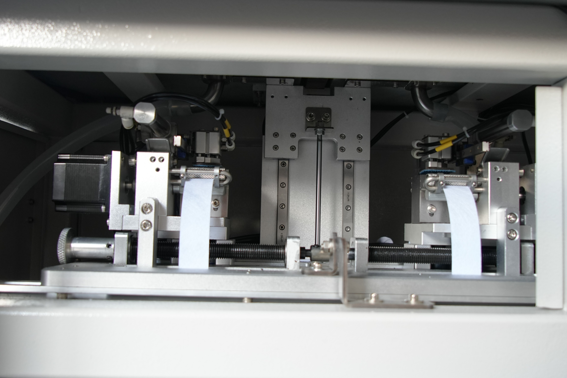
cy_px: 189
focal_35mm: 36
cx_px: 284
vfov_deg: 36.9
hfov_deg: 53.1
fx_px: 567
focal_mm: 24
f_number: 4
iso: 1000
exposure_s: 1/50
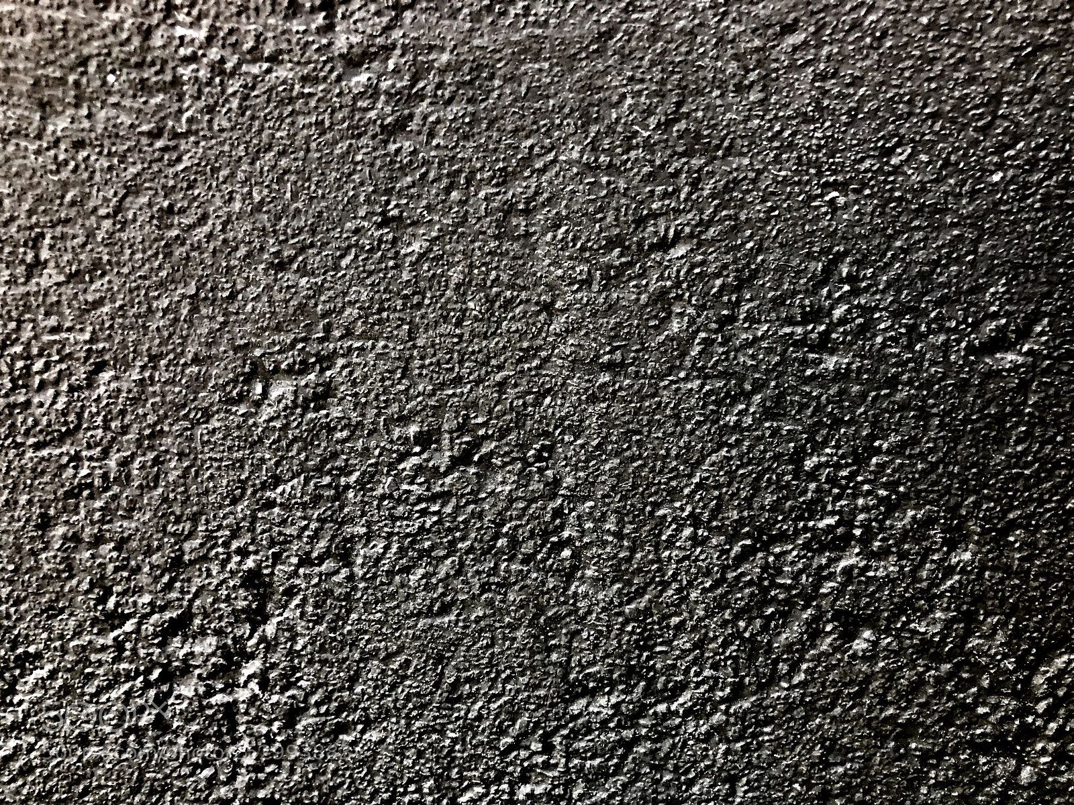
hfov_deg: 63.4
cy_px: 402
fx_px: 869
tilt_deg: -10.1
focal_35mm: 28
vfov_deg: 49.7
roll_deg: -1.5
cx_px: 537
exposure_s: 1/30
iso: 25
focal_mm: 4
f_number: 1.8
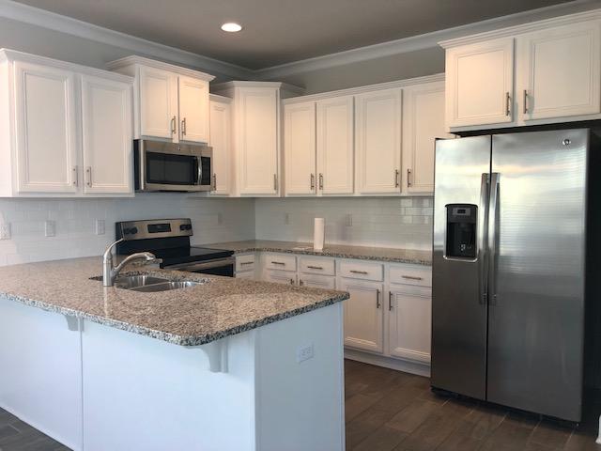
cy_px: 226
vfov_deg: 49.7
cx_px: 300
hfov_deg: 63.4
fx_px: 486
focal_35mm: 28
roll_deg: +0.1
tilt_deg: -2.7
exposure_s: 1/30
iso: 40
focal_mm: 4
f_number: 1.8
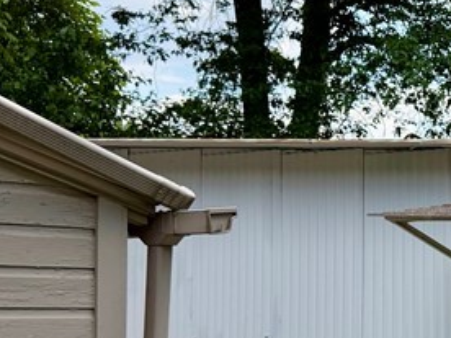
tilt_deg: +0.1
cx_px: 627
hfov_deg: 19.8
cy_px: 271
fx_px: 1160
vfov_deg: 16.5
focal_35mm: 89
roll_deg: -0.4
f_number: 1.78
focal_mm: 6.76
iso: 100
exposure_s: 1/3759
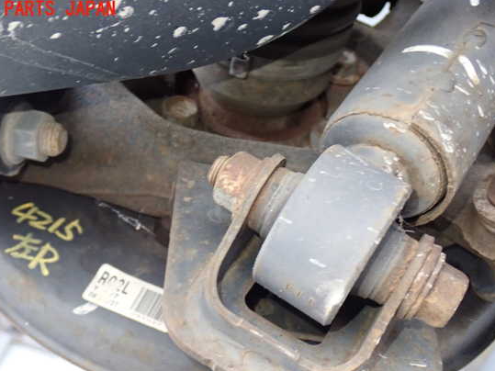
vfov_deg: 29.6
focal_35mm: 49
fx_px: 701
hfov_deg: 38.9
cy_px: 205
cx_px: 224
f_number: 2.9
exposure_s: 1/40
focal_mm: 7.84
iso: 640
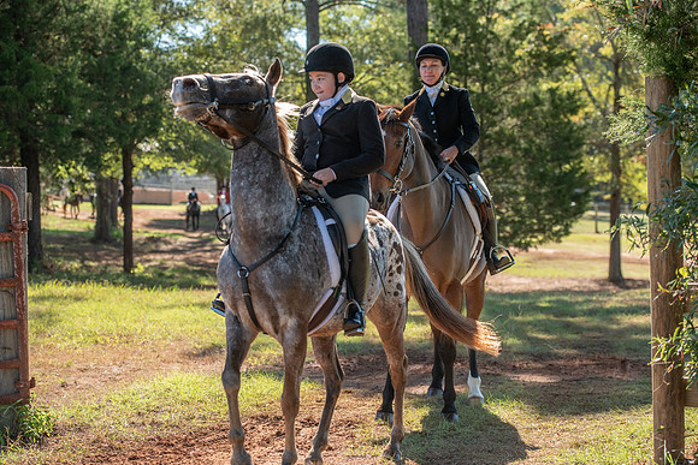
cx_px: 349
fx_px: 1551
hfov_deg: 25.4
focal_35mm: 80
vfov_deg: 17.1
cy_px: 232
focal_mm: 80
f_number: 4
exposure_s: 1/320
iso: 280
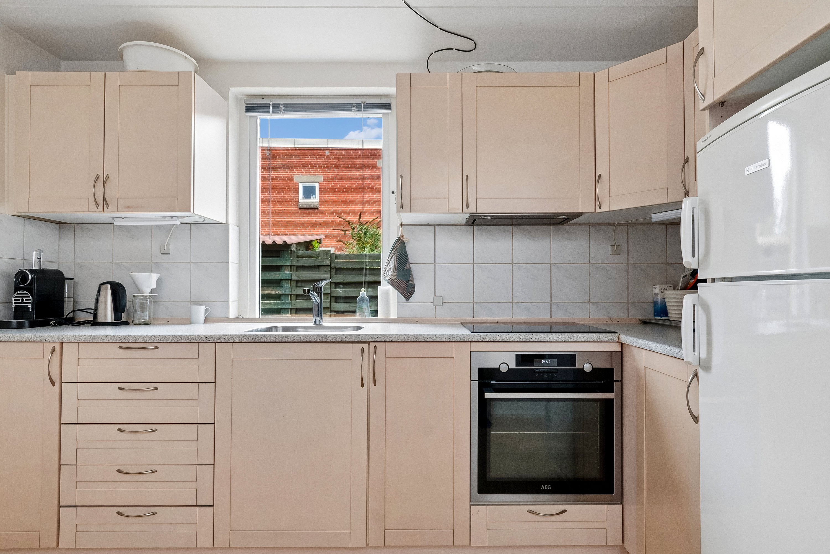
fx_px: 415
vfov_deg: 67.4
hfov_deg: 90.0
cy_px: 277
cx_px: 415
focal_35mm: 18
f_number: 10
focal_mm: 12
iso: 400
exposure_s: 1/5
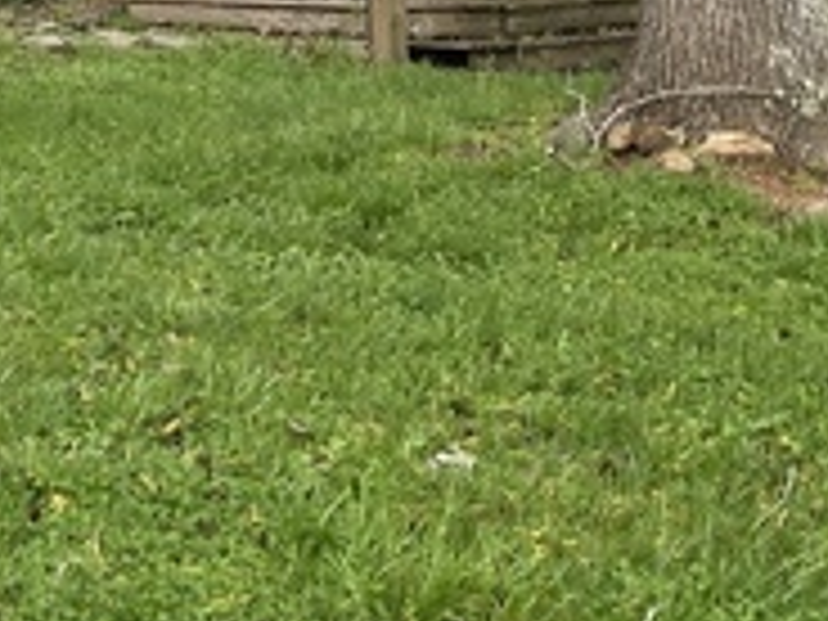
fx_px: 2248
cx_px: 403
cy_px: -423
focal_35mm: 94
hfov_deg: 20.9
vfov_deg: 14.3
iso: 50
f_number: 1.6
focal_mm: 5.1
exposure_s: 1/756
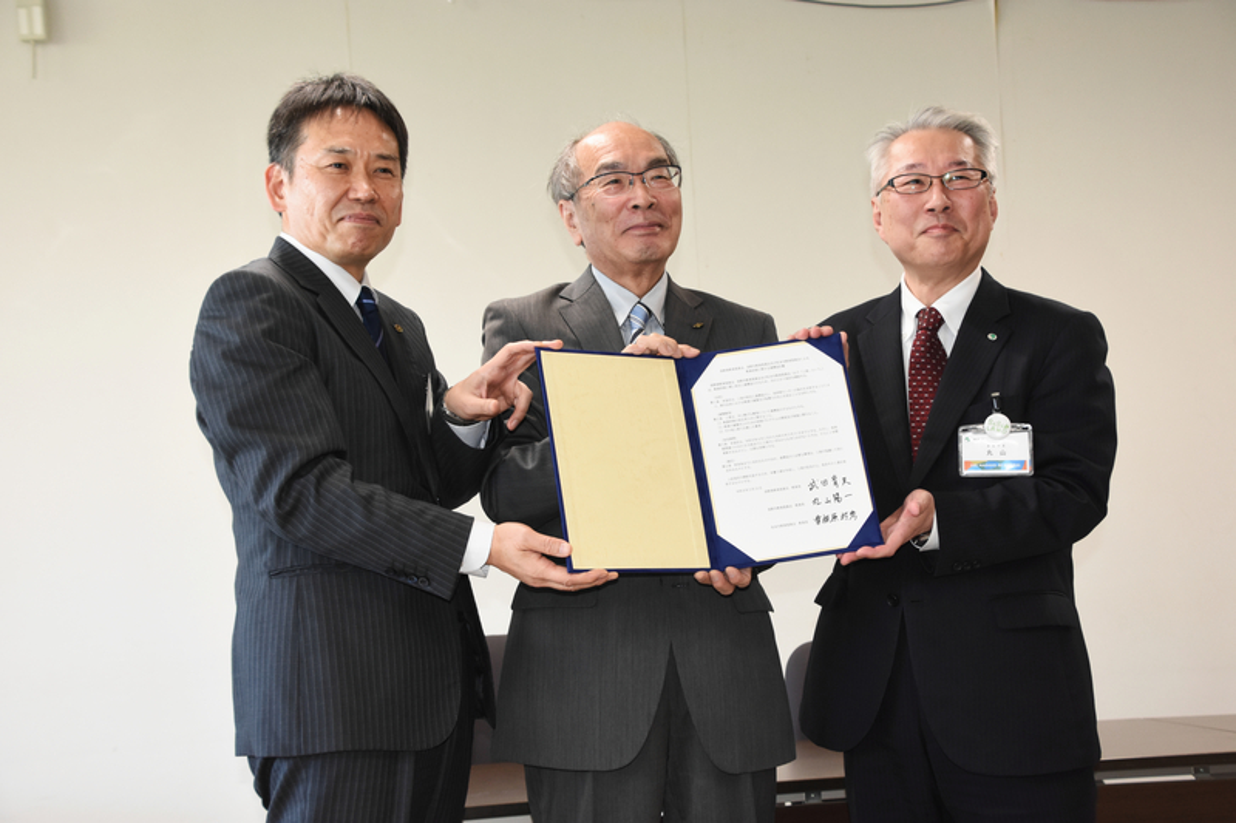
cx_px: 618
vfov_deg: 25.7
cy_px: 412
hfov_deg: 37.9
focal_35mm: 52
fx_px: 1802
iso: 1000
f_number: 5
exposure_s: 1/160
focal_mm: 35
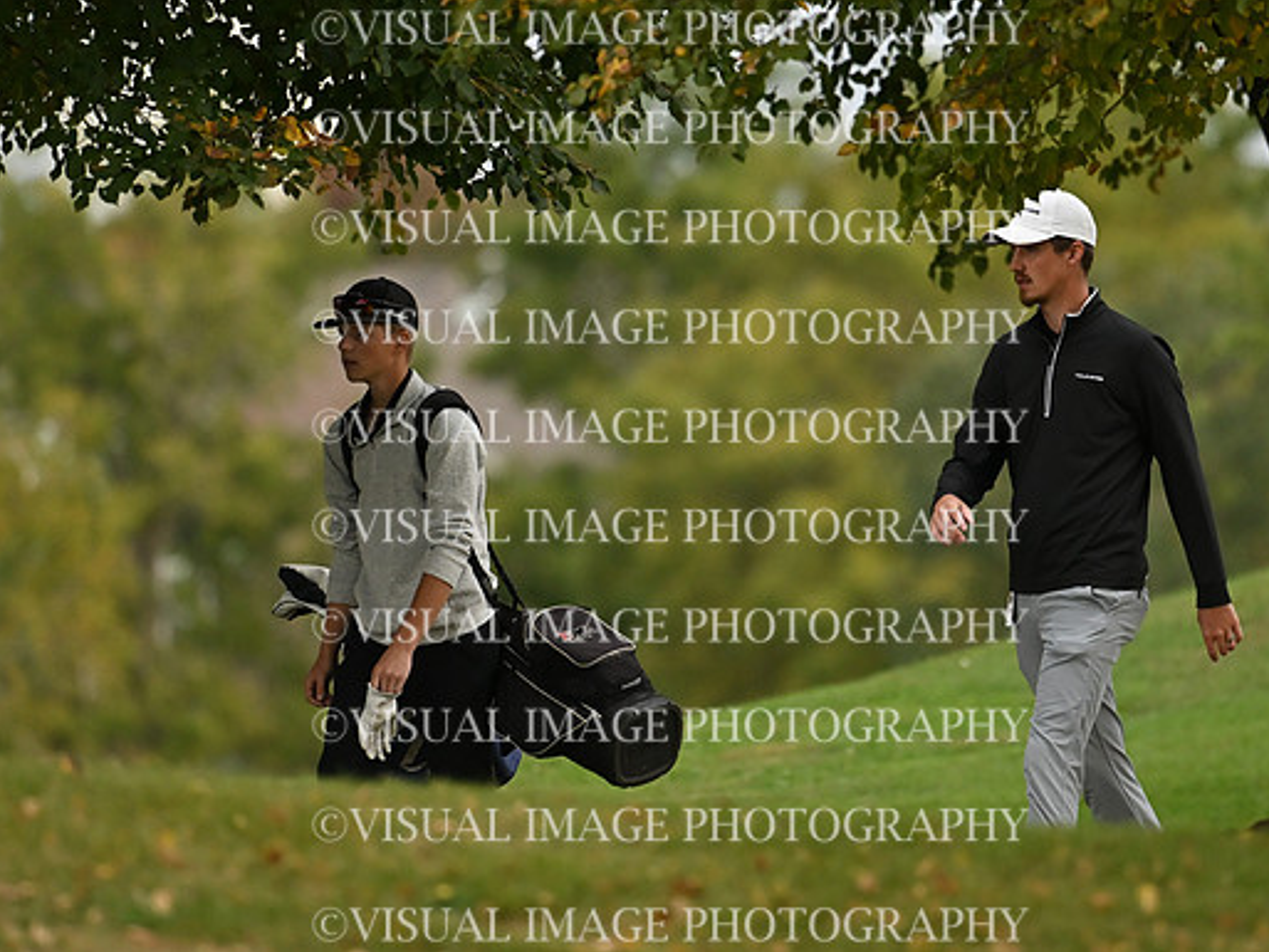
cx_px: 670
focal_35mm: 652
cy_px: 476
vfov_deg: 2.3
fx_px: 23907
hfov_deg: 3.0
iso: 4000
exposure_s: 1/3200
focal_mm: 400
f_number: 4.5
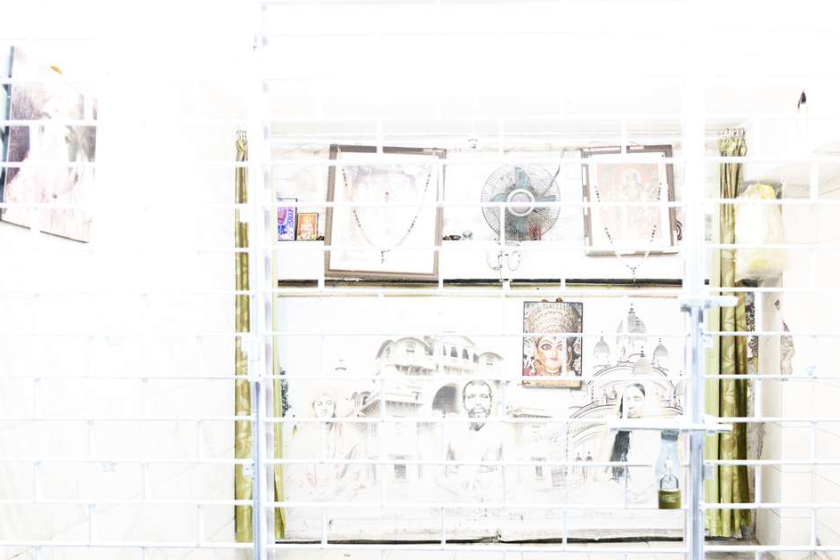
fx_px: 723
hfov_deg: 59.7
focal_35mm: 31
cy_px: 316
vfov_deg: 42.2
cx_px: 509
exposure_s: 1/60
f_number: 4
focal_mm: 24
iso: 5000
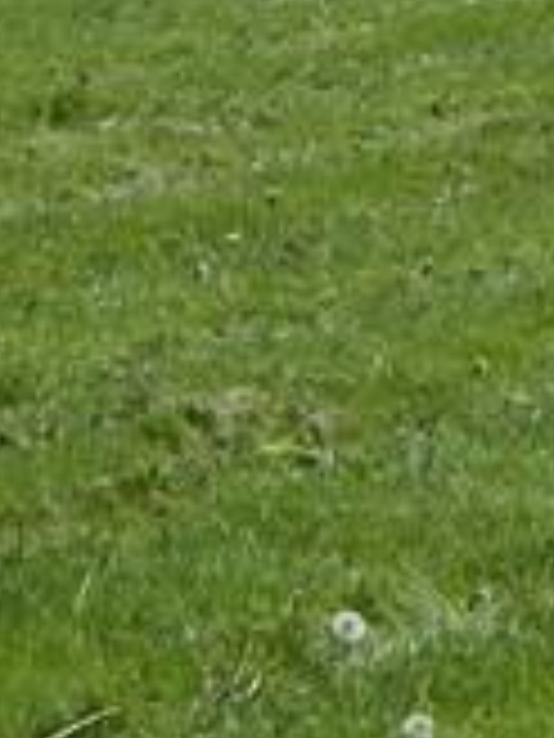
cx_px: 1802
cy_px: -594
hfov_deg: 4.6
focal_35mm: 306
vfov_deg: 6.3
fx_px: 6530
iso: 125
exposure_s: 1/1000
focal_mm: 8.6
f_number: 3.7
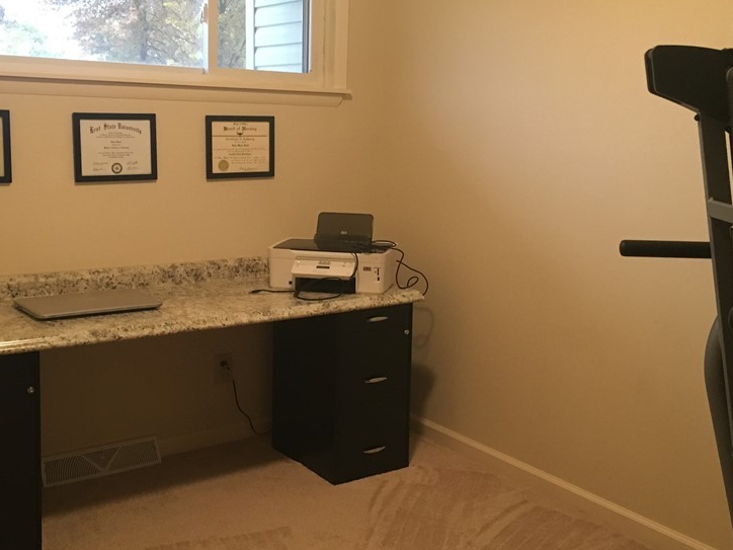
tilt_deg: -9.2
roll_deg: -0.8
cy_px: 257
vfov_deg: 35.1
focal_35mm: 41
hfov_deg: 45.8
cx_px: 345
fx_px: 868
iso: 160
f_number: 2.2
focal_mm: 4.15
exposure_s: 1/30
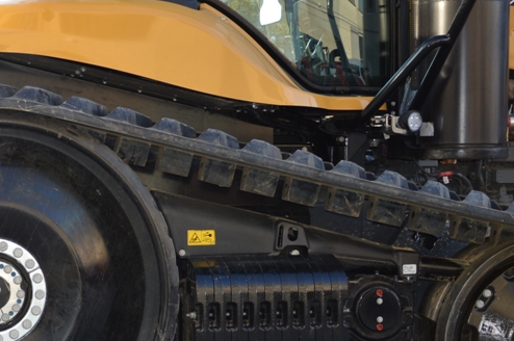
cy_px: 261
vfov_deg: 14.2
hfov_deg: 20.5
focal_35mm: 96
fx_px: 1369
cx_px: -7
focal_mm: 28
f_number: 4
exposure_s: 1/125
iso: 100
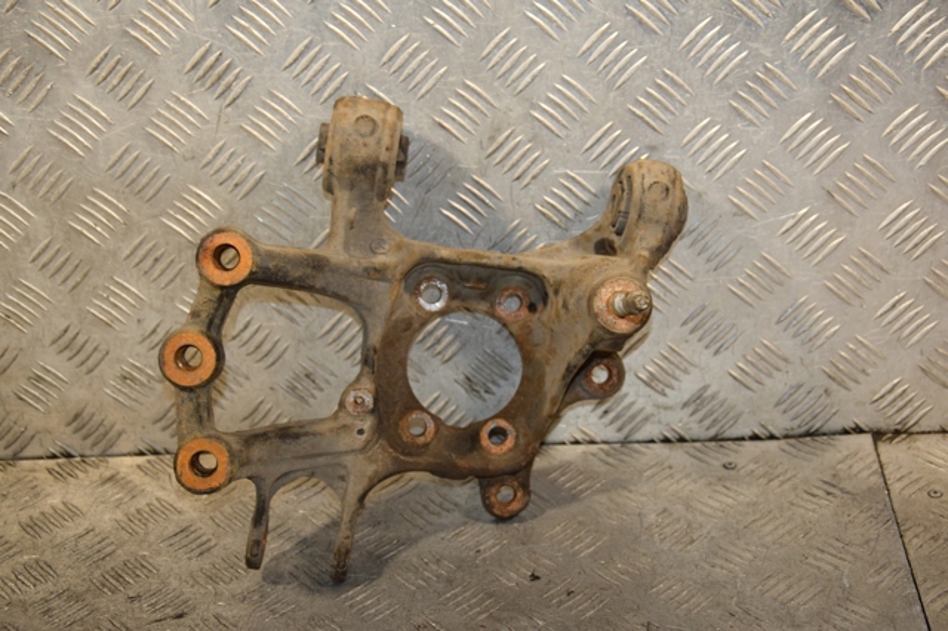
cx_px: 474
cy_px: 316
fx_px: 1658
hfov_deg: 31.9
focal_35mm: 63
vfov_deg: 21.5
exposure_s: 1/200
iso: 800
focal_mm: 42
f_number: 5
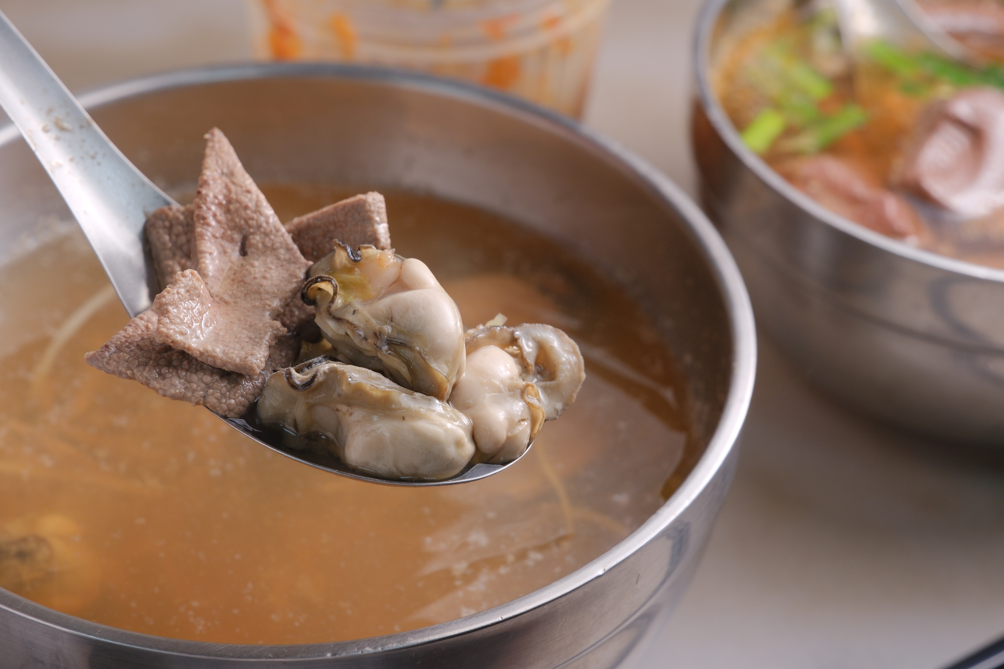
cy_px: 334
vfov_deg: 18.2
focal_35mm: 75
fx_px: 2092
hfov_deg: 27.0
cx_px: 502
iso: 320
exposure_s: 1/125
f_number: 6.4
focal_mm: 50
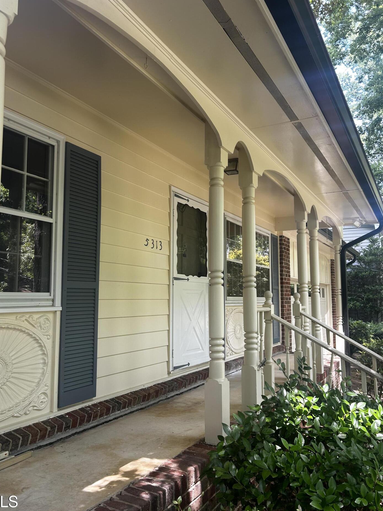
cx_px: 180
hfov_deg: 49.7
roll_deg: +0.3
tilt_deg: +6.9
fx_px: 413
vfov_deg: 63.4
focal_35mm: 28
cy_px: 252
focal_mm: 5.7
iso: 40
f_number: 1.5
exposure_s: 1/121
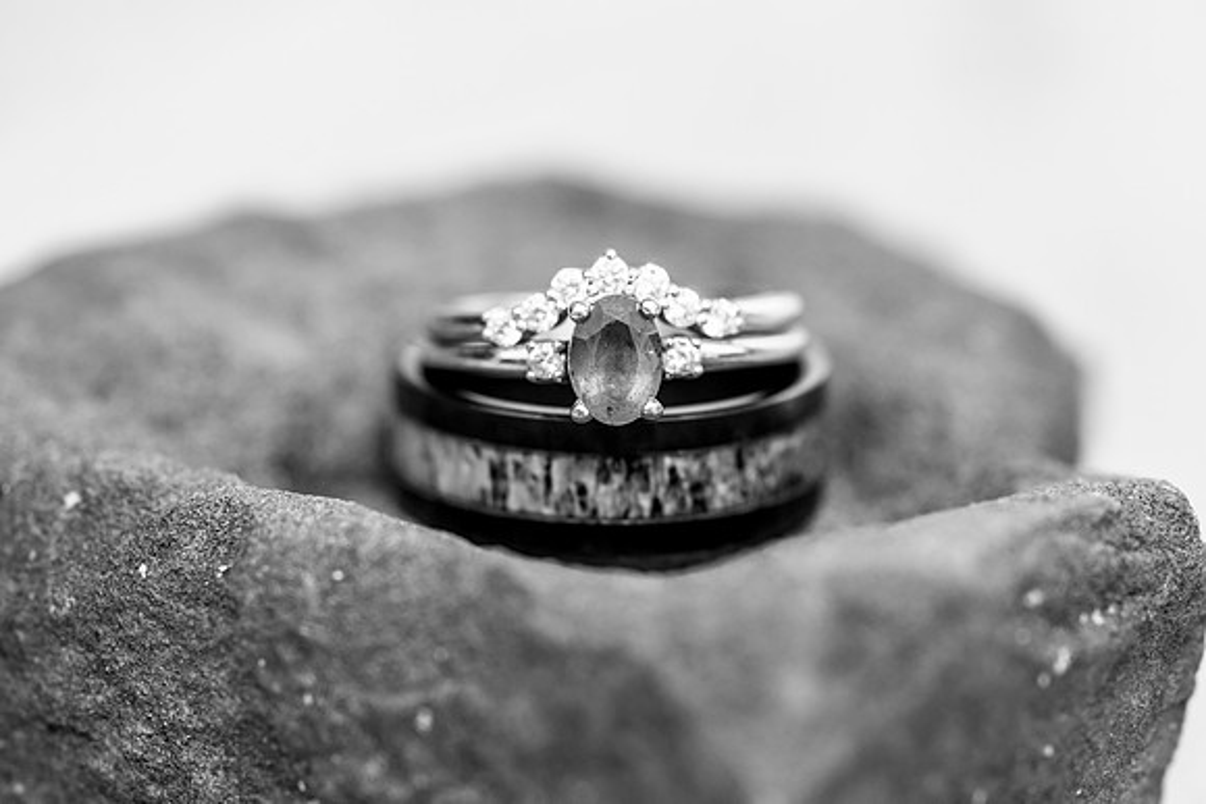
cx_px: 603
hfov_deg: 19.5
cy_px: 402
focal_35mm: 105
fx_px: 3518
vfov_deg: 13.0
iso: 800
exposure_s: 1/160
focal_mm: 105
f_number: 8
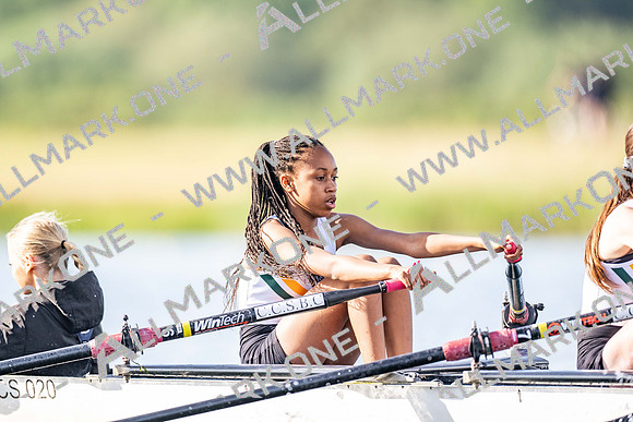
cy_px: 211
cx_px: 316
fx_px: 10552
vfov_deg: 2.3
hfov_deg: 3.4
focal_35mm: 600
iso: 800
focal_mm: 600
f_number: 4
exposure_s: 1/2500
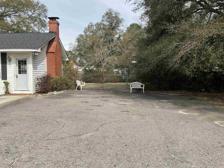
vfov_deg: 48.2
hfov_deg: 61.7
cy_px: 84
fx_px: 188
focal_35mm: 29
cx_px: 112
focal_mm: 3
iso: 16
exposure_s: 1/1730
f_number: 1.8
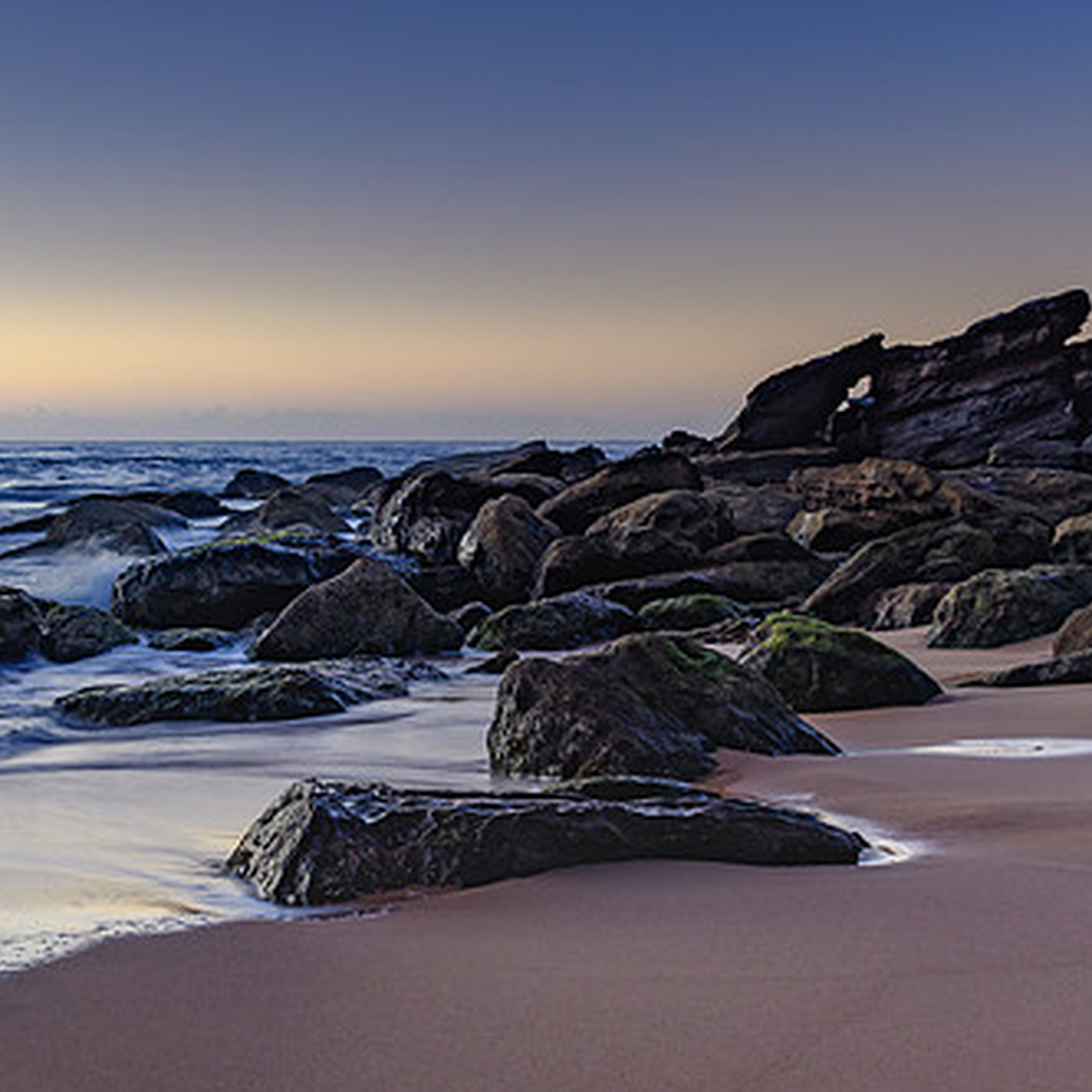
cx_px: 398
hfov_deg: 29.4
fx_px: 2070
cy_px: 568
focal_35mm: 58
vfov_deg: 29.5
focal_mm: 25
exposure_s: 1/1.67
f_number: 9
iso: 80
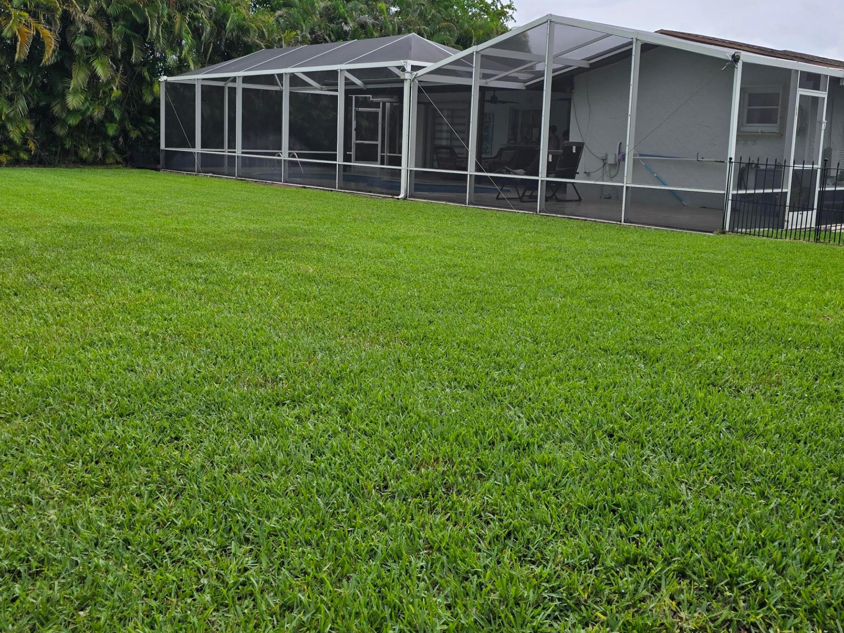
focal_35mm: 34
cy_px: 216
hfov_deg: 54.0
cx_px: 412
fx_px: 829
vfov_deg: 41.3
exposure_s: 1/732
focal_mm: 6.3
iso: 12
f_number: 1.7
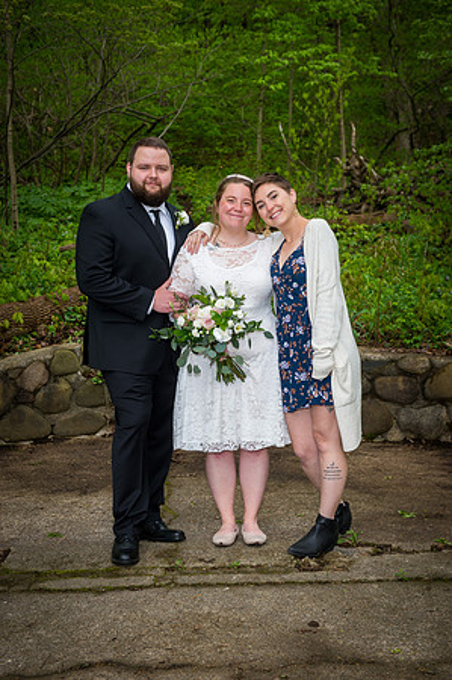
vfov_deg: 34.5
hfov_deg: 23.3
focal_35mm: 58
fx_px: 1095
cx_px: 226
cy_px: 340
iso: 100
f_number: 4.8
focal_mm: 58
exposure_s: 1/125
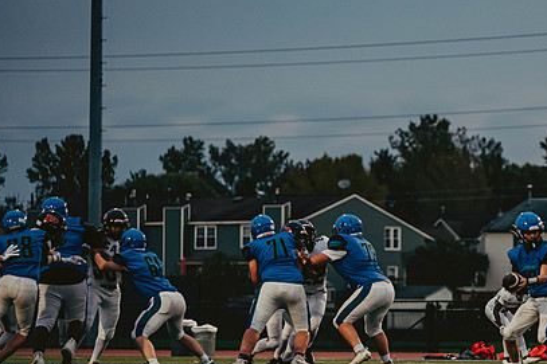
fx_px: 3812
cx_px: 442
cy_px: 256
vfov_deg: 5.5
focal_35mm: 251
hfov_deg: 8.2
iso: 2000
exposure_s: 1/1250
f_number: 2.8
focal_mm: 150
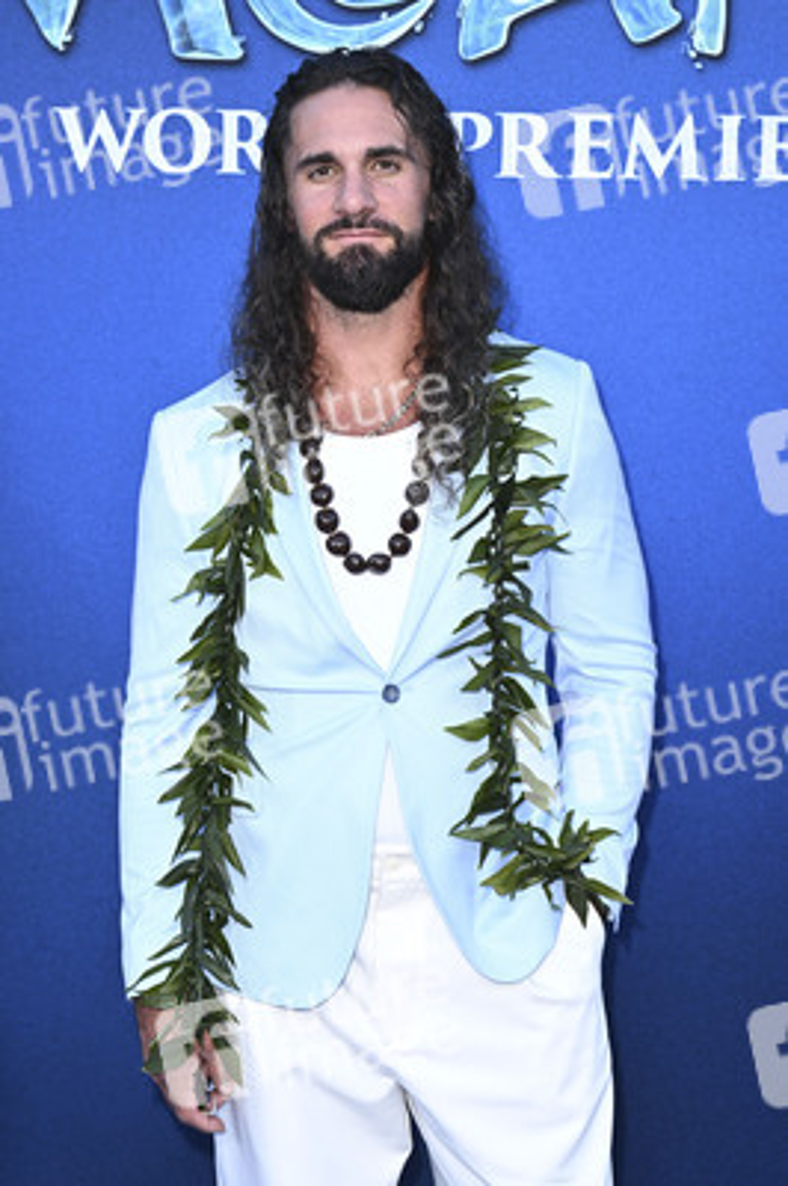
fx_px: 2434
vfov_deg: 27.4
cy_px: 593
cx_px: 394
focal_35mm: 74
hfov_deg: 18.4
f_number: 6.3
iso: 800
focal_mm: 74
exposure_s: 1/250
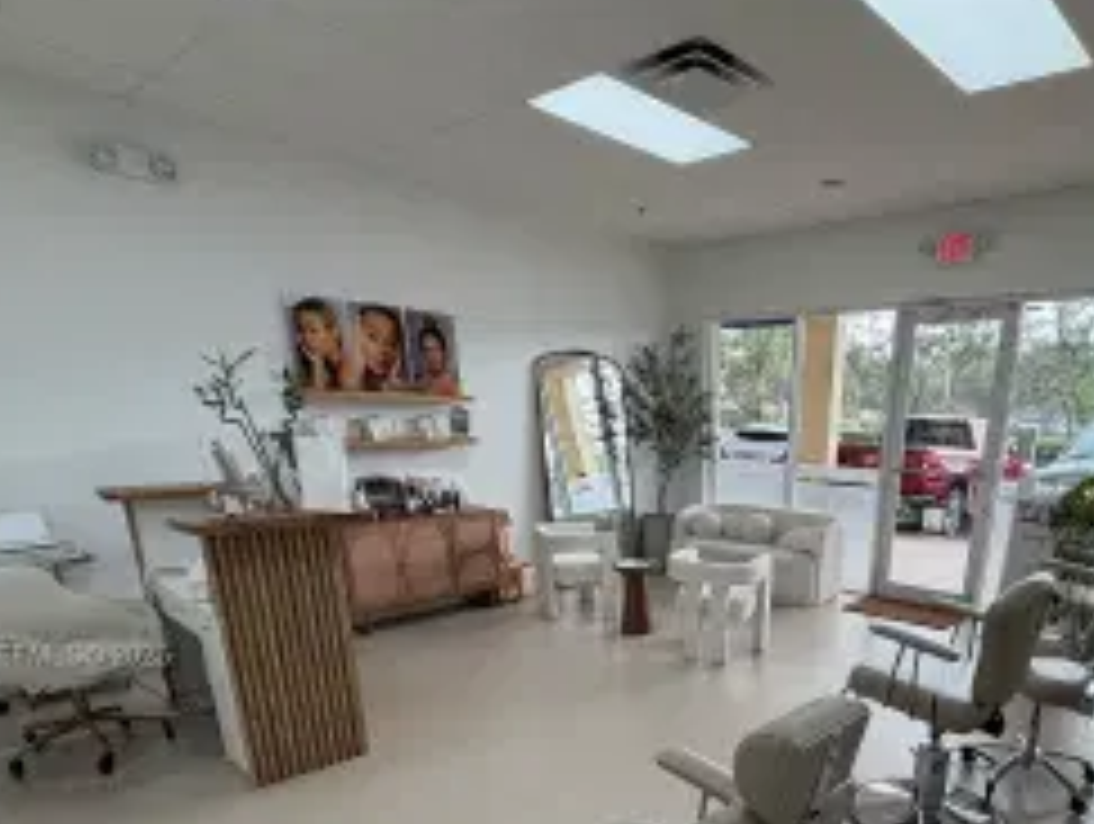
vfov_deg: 55.0
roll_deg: -1.1
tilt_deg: -18.8
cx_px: 720
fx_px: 728
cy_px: 657
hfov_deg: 71.9
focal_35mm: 23
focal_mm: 2.22
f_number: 2.2
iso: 64
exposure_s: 1/128
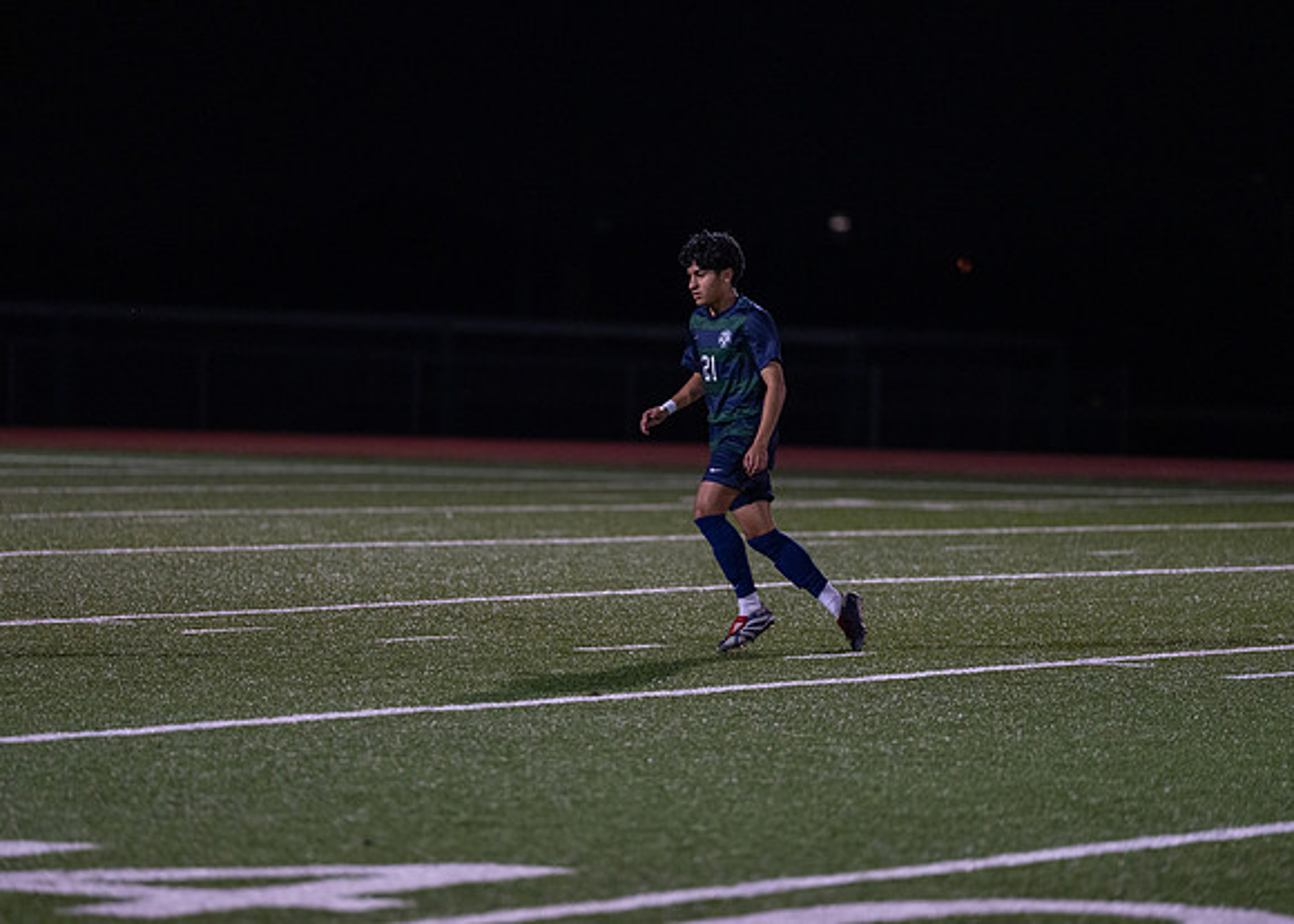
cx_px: 647
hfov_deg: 9.6
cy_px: 462
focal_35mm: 210
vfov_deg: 6.9
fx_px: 7700
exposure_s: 1/1250
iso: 2500
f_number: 2.8
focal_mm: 200
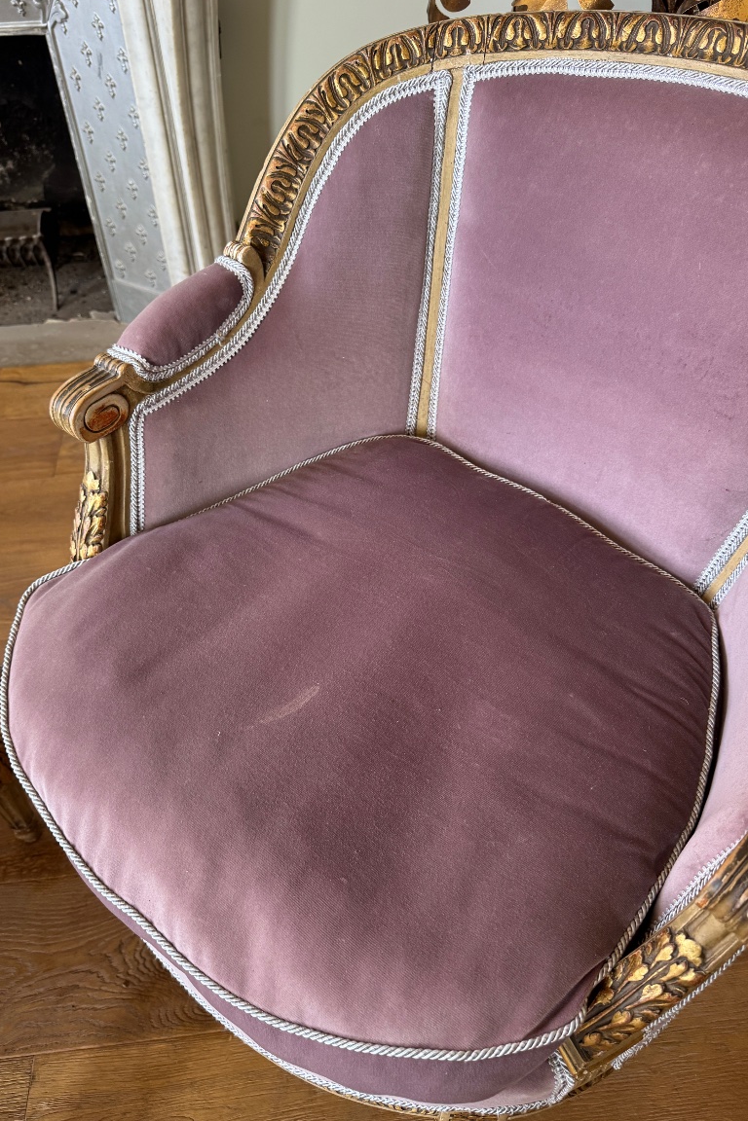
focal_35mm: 26
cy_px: 544
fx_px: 810
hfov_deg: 49.5
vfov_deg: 69.4
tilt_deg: -45.3
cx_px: 360
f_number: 1.78
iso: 200
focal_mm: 6.76
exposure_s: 1/85
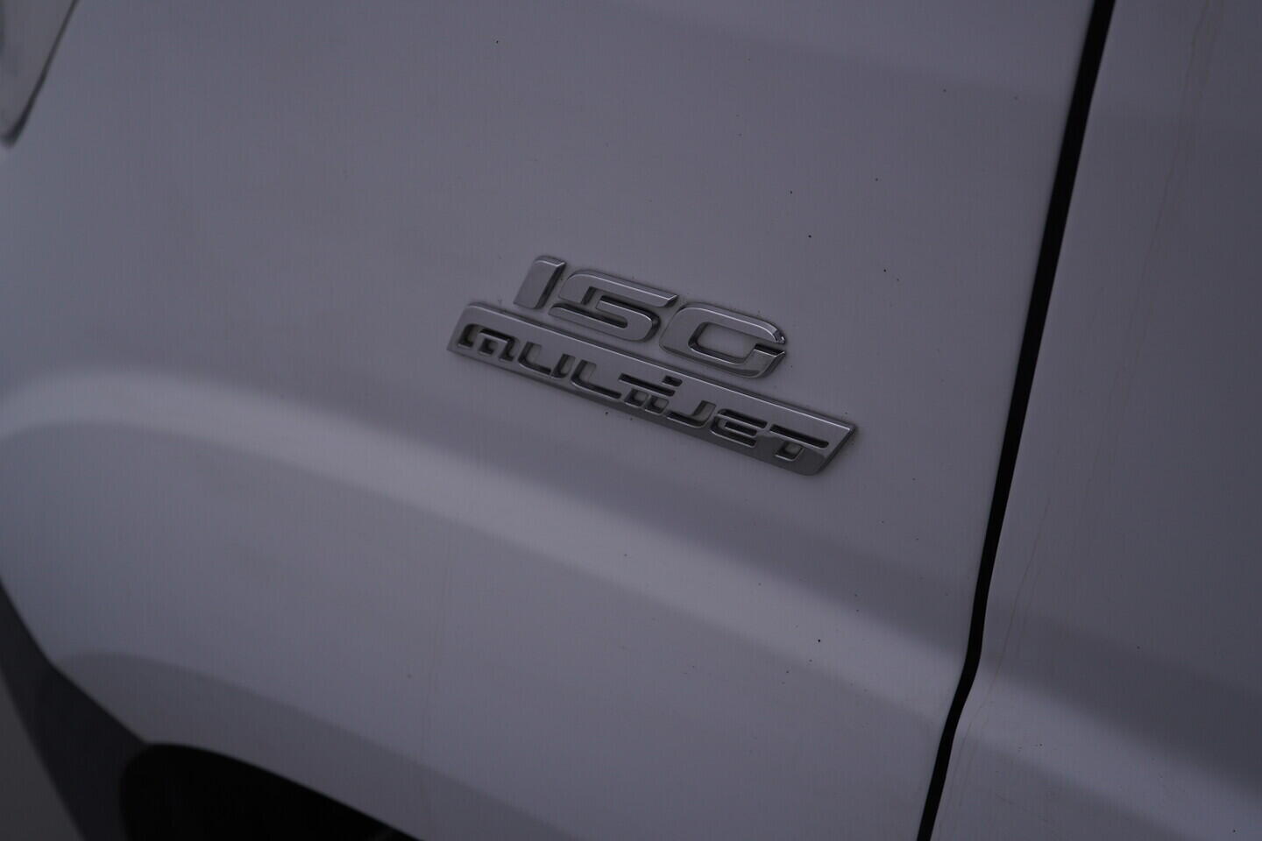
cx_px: 631
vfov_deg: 36.9
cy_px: 420
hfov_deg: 53.1
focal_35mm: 36
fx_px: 1262
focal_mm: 24
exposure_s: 1/160
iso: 125
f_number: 5.6
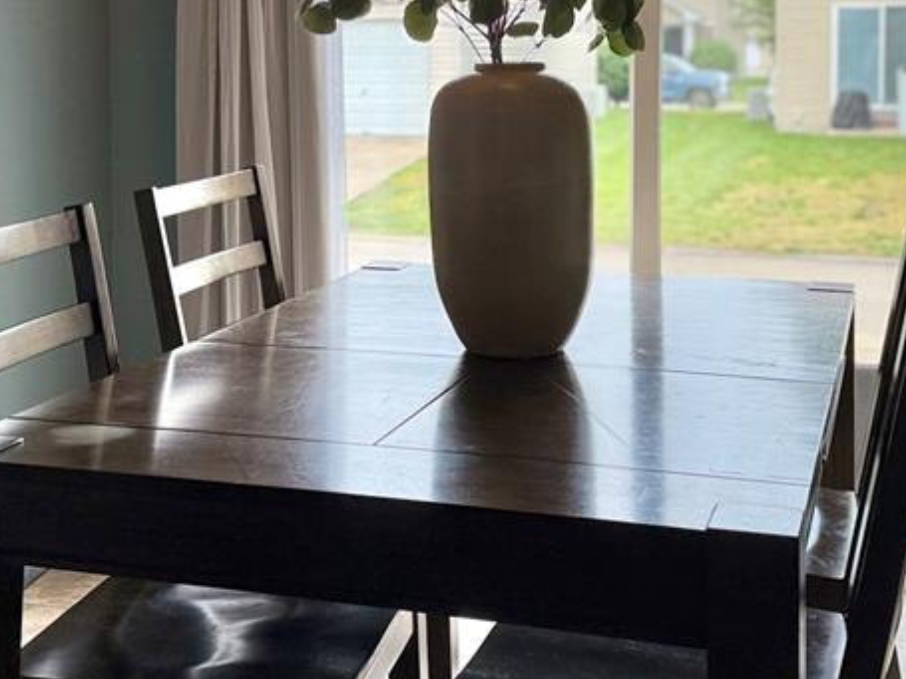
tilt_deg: -1.7
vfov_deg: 26.3
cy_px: 96
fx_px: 1413
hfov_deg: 35.6
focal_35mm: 54
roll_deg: +0.0
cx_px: 454
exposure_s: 1/497
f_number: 1.78
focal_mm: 6.76
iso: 80
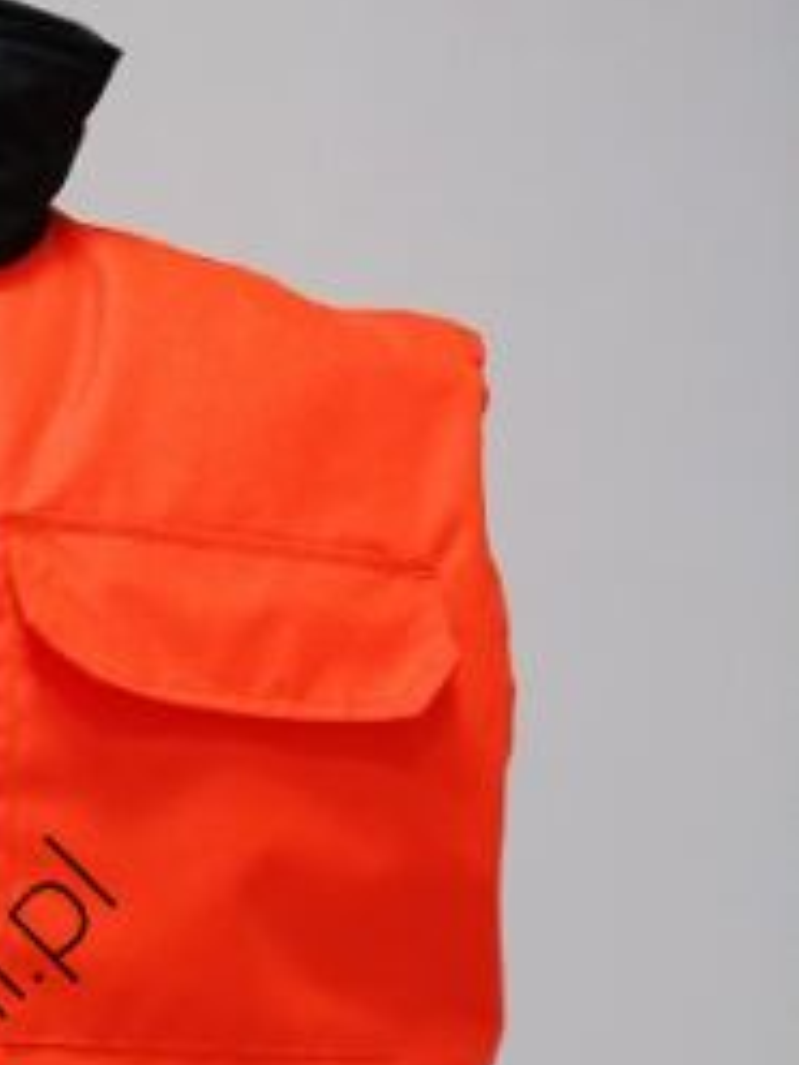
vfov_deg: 26.3
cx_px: -202
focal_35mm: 68
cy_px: 1170
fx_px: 2093
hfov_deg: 20.0
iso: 200
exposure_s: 1/33.3
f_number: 1.8
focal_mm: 3.88
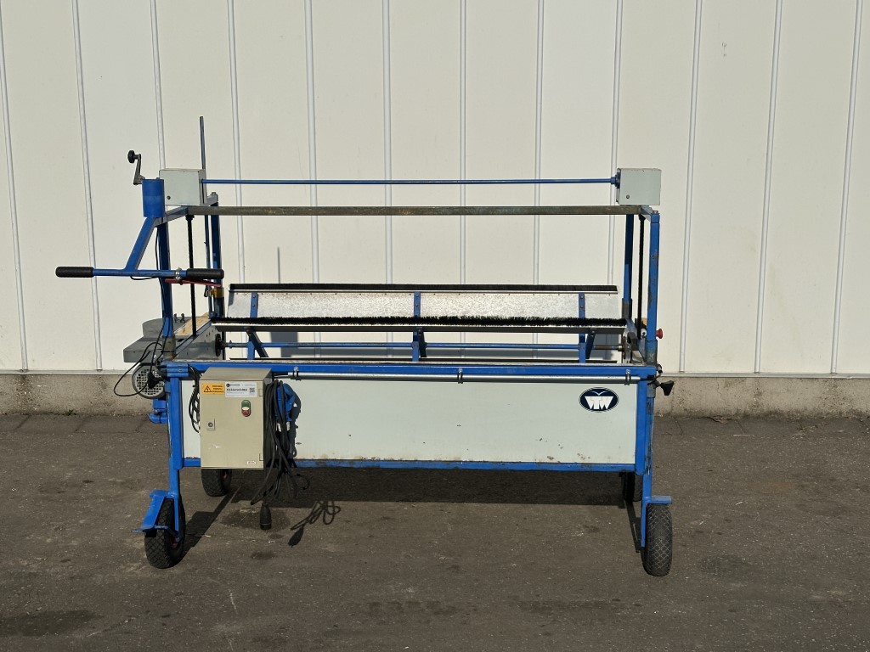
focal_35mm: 48
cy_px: 326
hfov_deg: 39.7
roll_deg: -0.6
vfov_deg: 30.3
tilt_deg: -10.6
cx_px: 435
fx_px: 1206
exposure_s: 1/15873
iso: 64
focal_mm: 6.86
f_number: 1.78
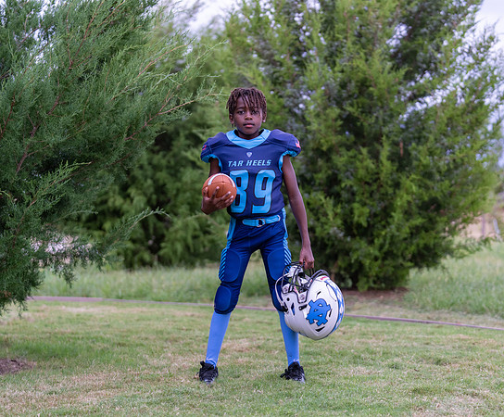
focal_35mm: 84
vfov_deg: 18.7
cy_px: 217
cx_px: 261
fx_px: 1269
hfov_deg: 22.5
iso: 500
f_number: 2.8
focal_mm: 70
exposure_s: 1/320
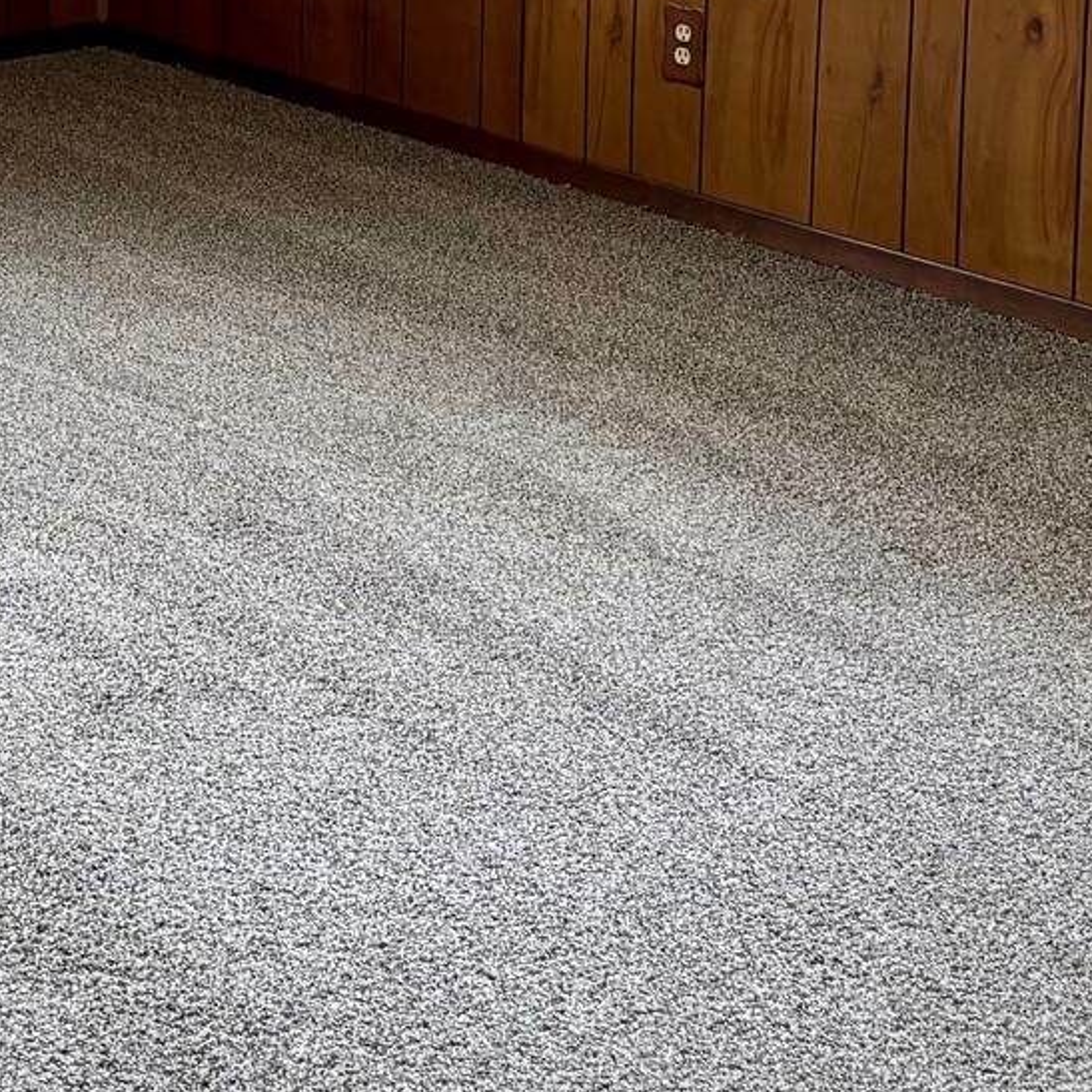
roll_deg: -1.2
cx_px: -146
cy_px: -178
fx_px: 3069
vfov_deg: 19.2
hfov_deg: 19.2
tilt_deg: -7.2
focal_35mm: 86
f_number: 1.6
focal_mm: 5.96
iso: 100
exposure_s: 1/60
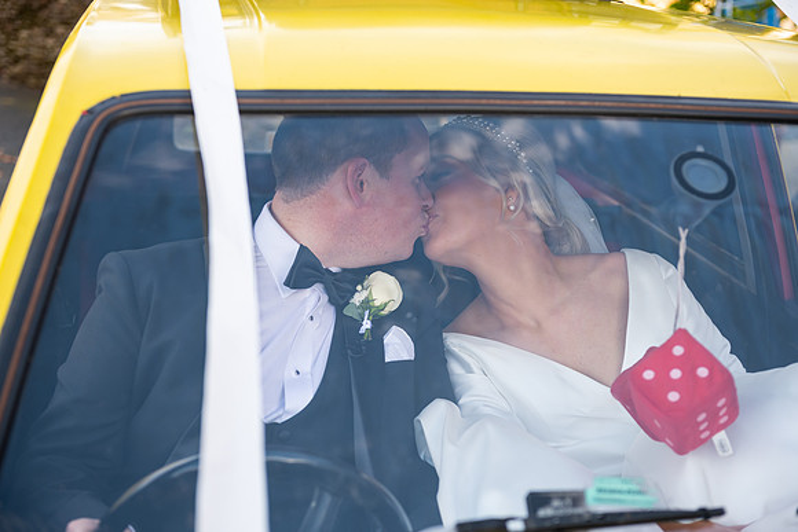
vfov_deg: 24.6
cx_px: 399
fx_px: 1219
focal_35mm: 55
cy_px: 266
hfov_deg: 36.2
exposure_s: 1/400
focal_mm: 55
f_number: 3.5
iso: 250
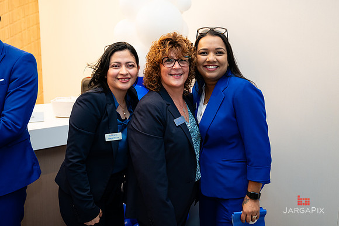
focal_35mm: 34
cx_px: 170
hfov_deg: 55.9
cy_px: 113
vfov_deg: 38.9
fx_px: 319
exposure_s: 1/200
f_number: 3.2
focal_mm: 32
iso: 400
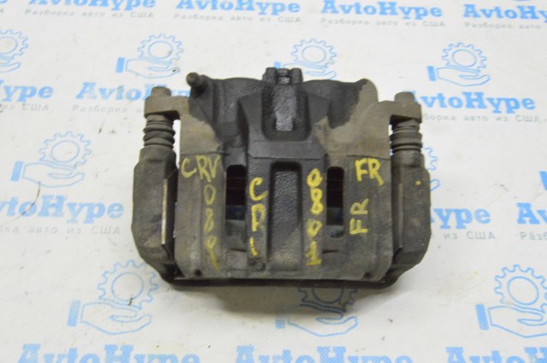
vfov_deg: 34.1
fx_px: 592
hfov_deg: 49.6
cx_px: 274
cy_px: 182
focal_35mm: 39
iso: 6400
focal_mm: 26
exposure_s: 1/15
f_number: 20
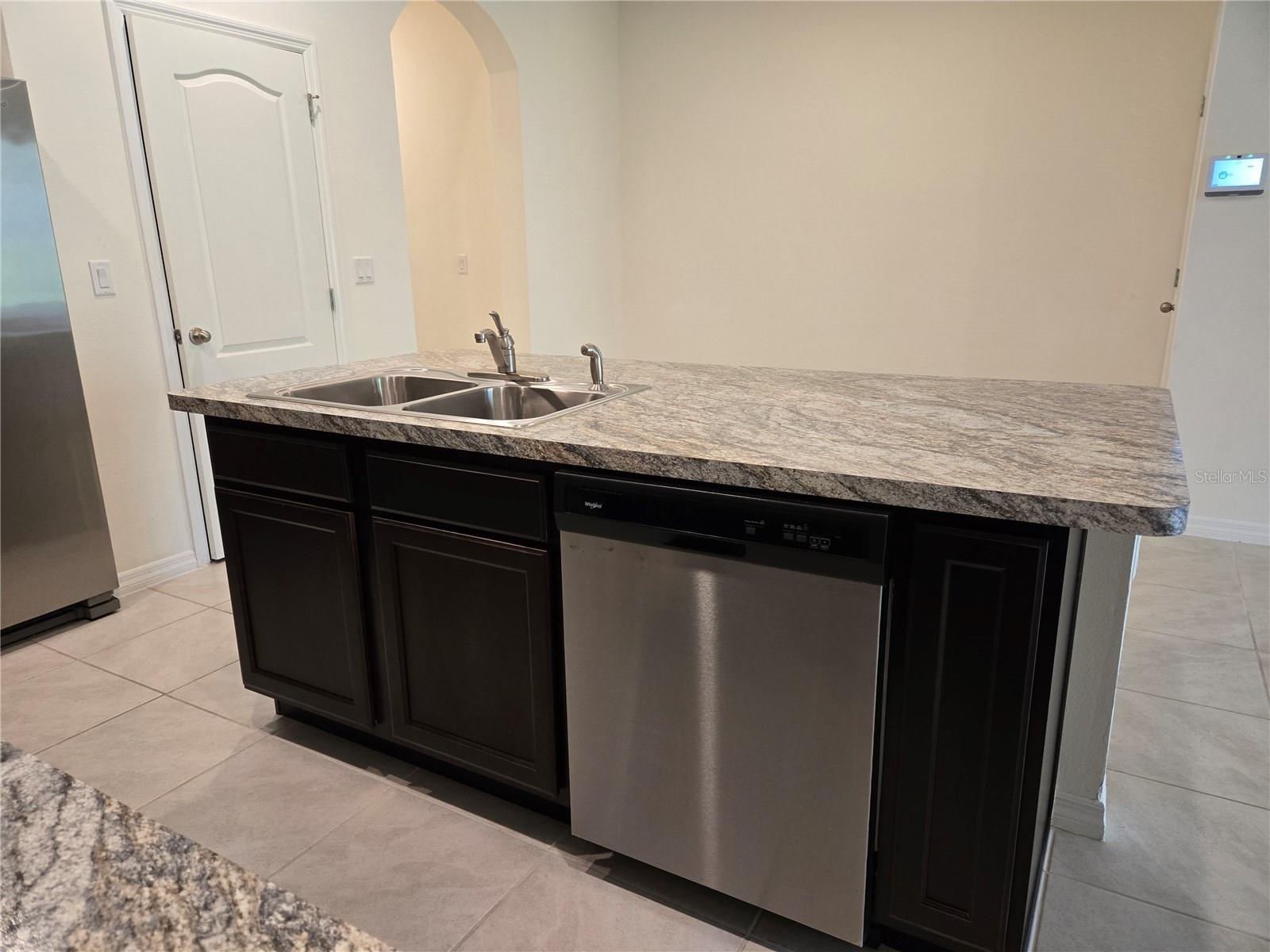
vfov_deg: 58.9
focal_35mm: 23
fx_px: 844
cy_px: 476
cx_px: 635
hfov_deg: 73.9
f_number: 1.8
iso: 320
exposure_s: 1/120
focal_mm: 5.4
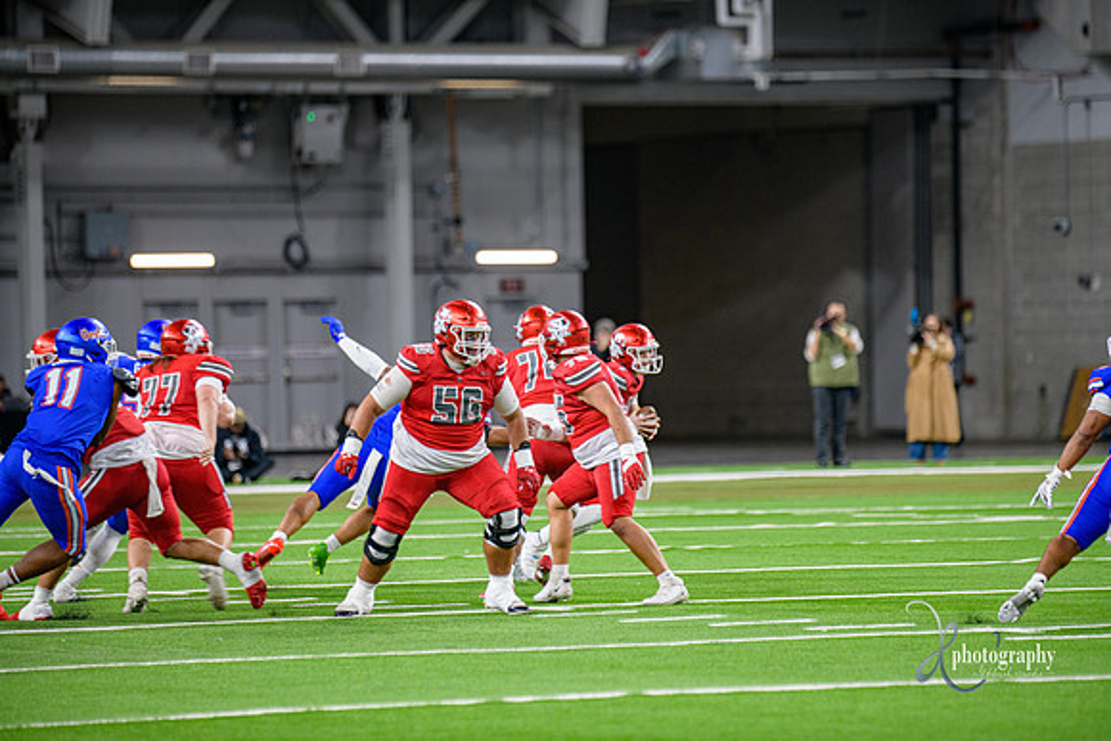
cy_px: 370
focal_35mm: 250
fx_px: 7717
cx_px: 556
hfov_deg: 8.2
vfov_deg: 5.5
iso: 1000
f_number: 2.8
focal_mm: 250
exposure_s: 1/400
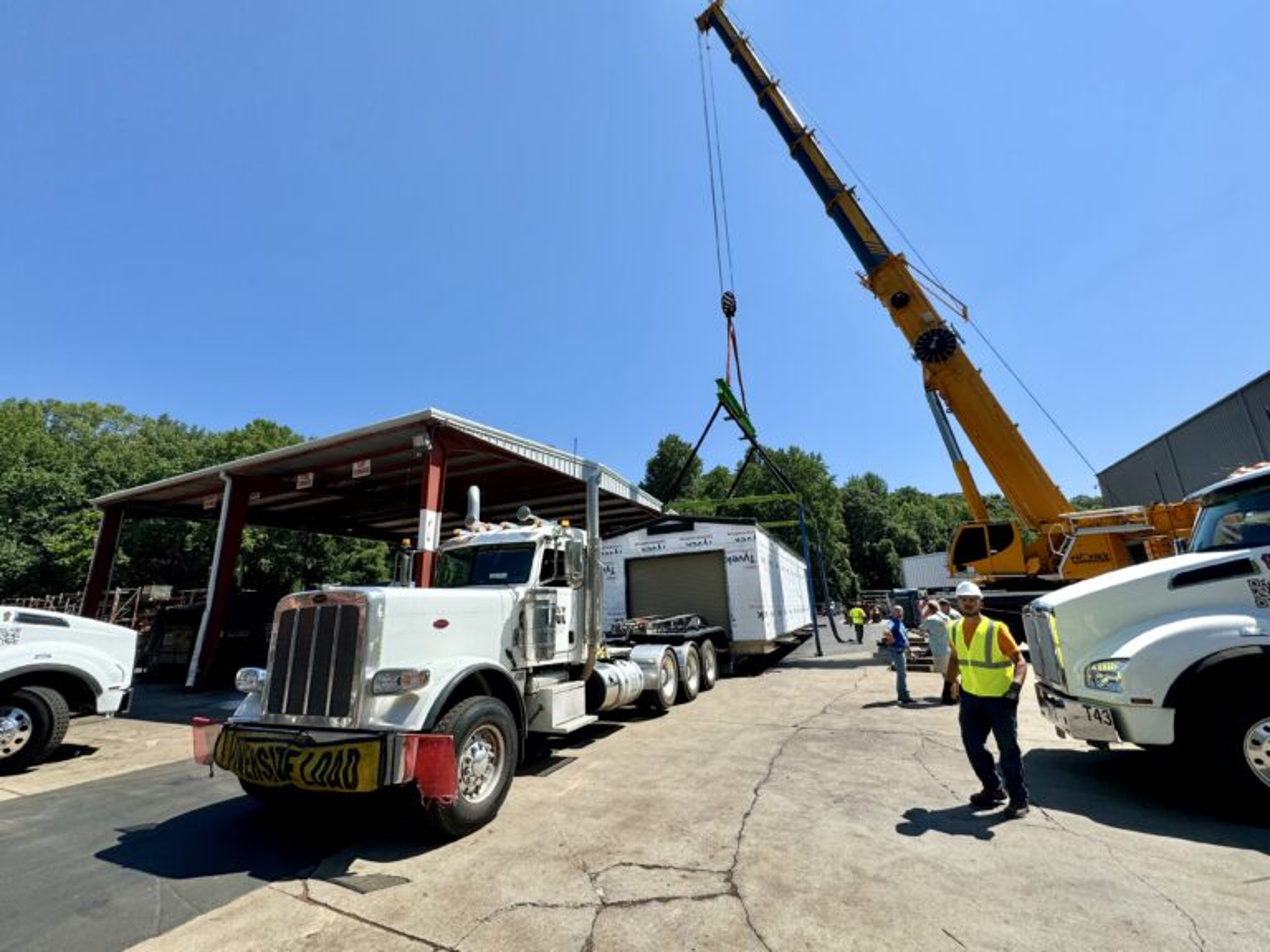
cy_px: 476
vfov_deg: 85.7
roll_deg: +2.7
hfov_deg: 102.1
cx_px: 635
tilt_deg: +14.5
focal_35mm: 14
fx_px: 514
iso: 50
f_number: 2.2
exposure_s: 1/1789
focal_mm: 2.22
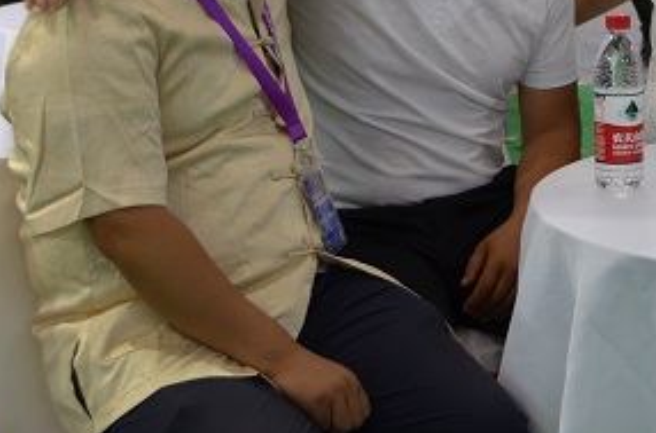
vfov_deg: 13.3
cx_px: 789
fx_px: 1835
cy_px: 34
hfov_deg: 19.1
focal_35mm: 101
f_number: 4.5
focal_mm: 26
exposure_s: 1/80
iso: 400
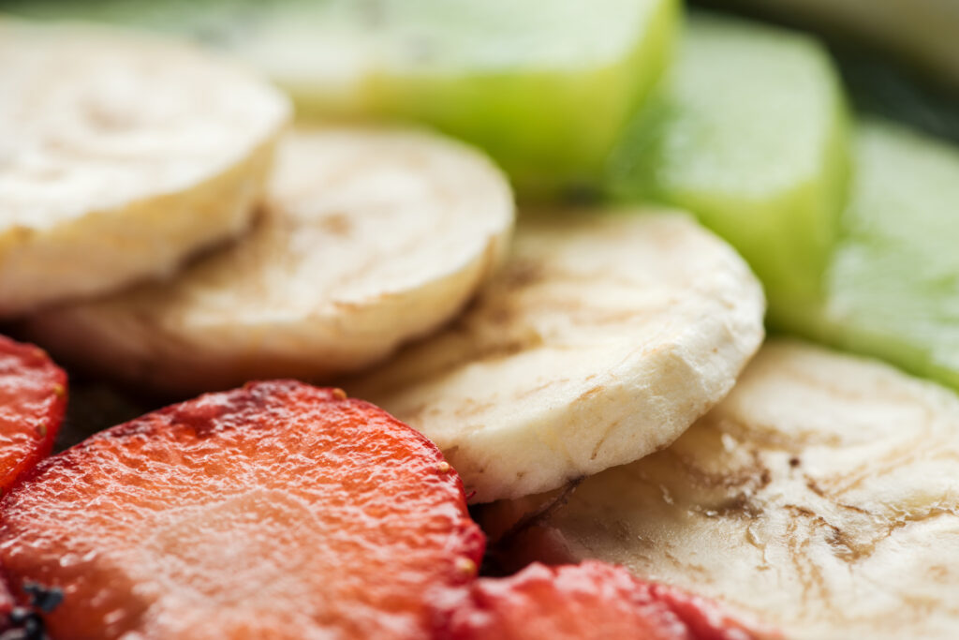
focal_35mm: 105
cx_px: 480
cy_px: 320
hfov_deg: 19.5
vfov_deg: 13.0
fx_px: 2797
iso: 125
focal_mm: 105
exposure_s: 1/160
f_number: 9
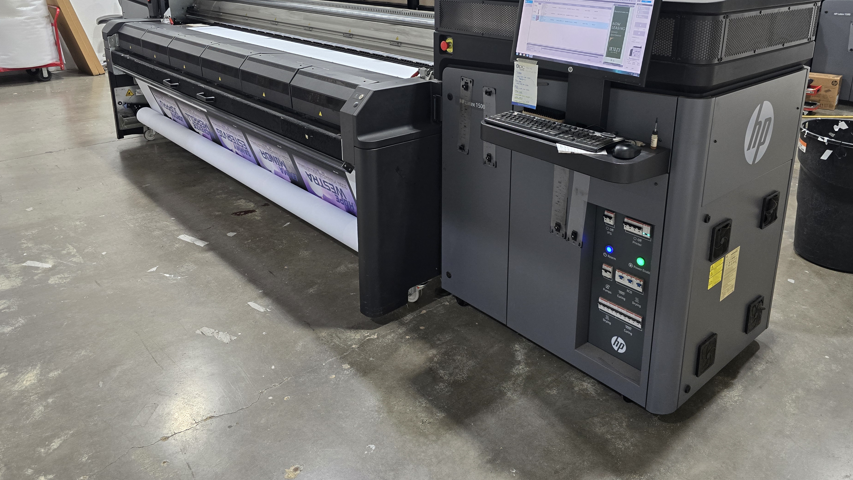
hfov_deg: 69.8
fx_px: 611
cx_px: 446
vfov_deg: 41.9
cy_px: 136
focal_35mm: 27
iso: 200
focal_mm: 6.3
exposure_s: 1/120
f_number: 1.7
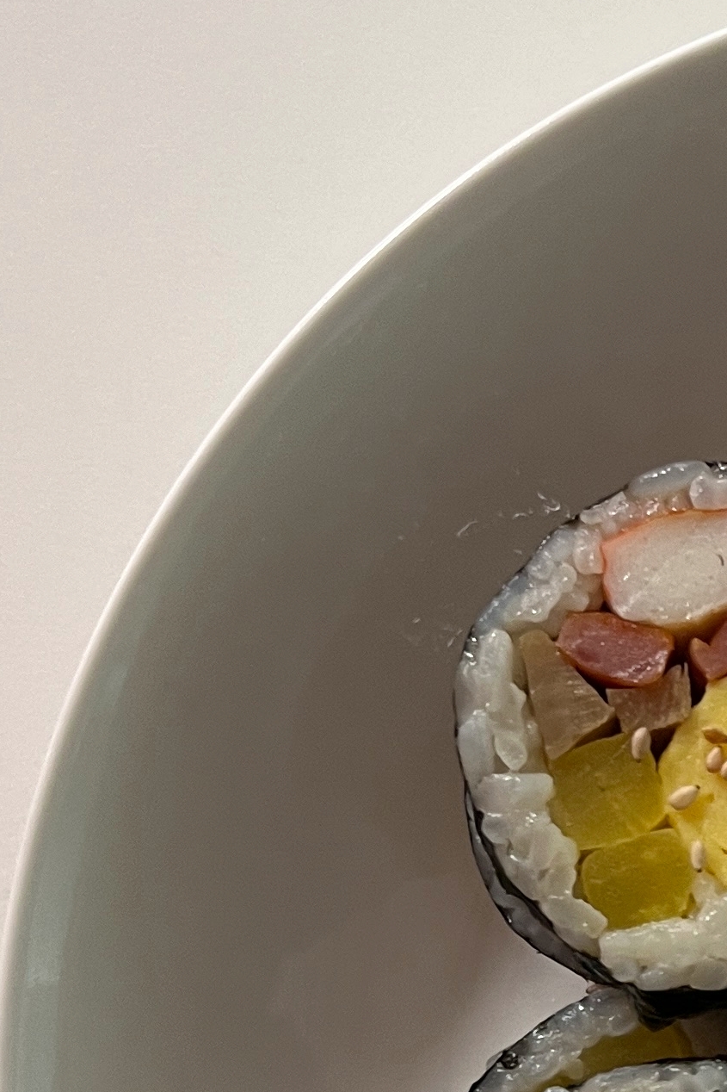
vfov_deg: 22.9
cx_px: 1180
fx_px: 2606
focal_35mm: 86
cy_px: 1050
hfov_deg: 14.5
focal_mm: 5.7
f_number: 1.5
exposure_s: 1/59
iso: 160
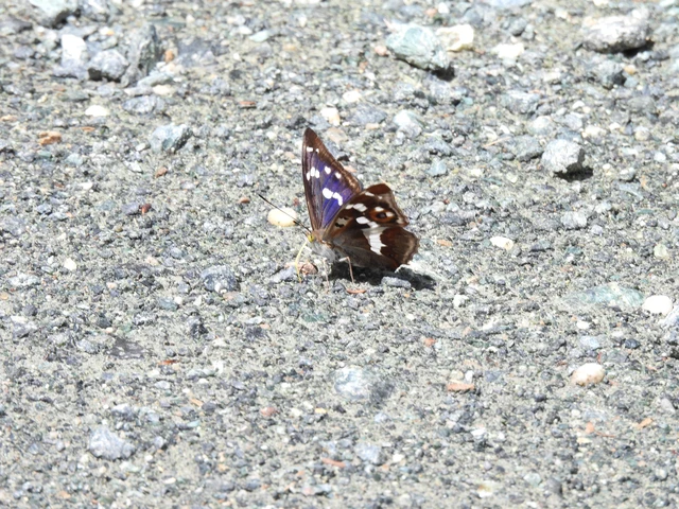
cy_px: 254
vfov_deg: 2.1
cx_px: 340
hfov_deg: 2.8
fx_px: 13731
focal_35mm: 700
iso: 100
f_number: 6.3
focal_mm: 125
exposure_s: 1/200
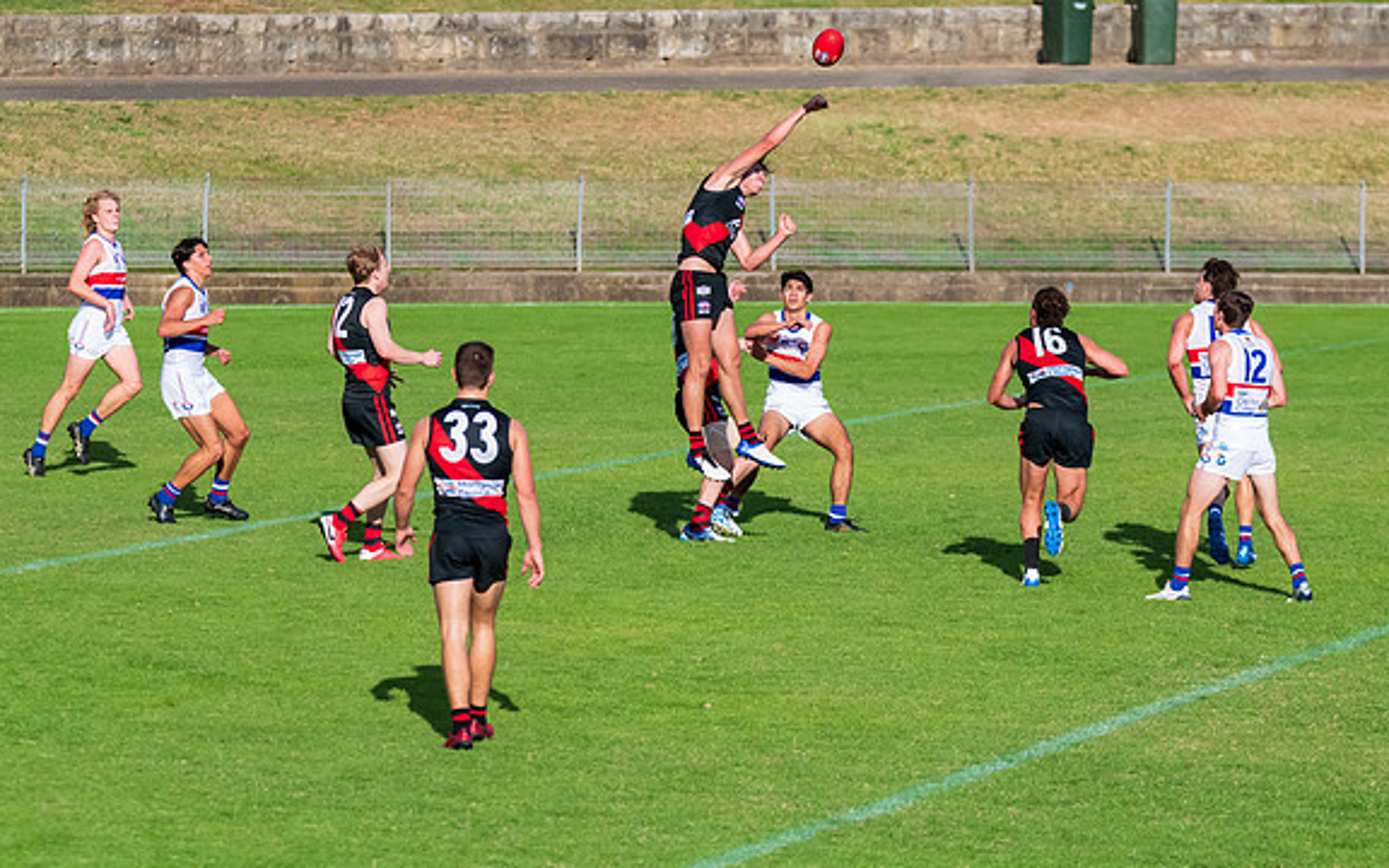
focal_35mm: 285
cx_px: 758
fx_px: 10789
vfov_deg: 4.6
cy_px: 366
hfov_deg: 7.4
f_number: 5.3
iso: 1000
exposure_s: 1/5000
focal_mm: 220
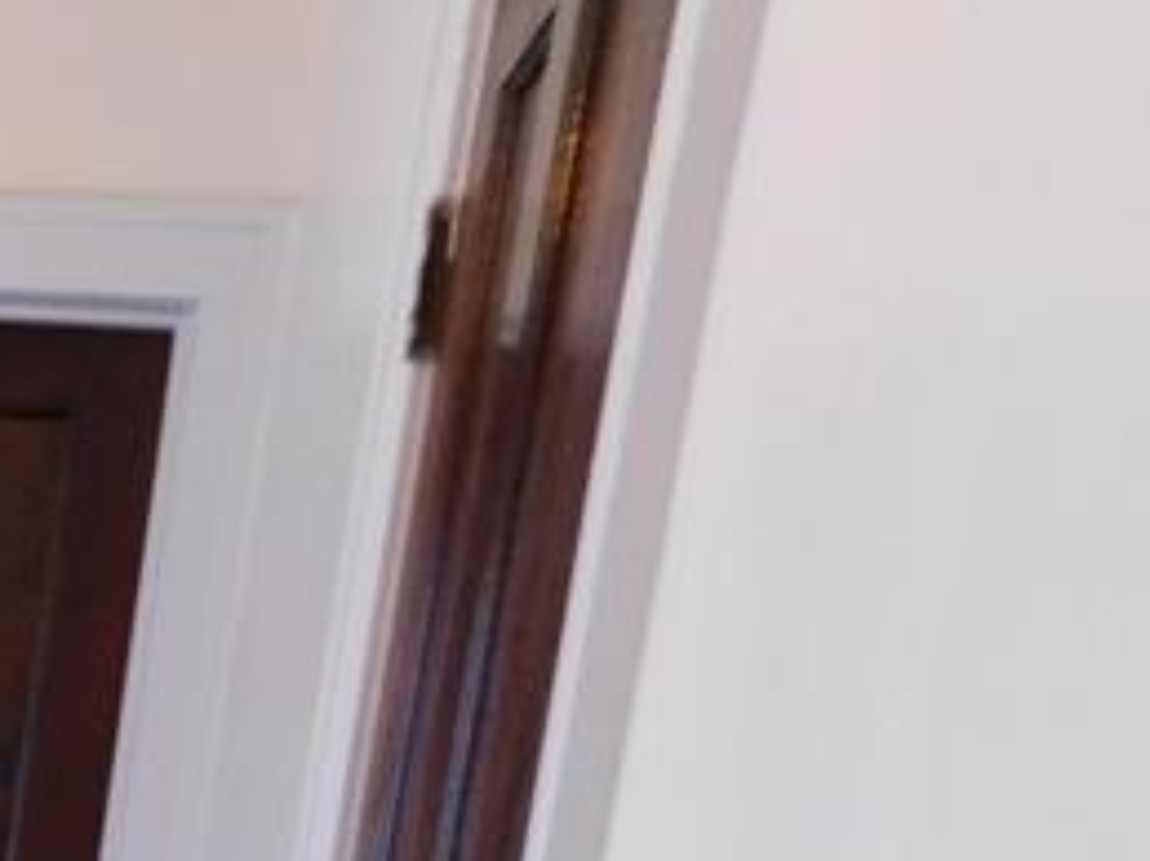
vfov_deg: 14.7
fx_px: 3022
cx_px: -1043
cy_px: 1402
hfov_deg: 16.9
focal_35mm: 91
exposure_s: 1/25
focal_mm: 4
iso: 400
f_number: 3
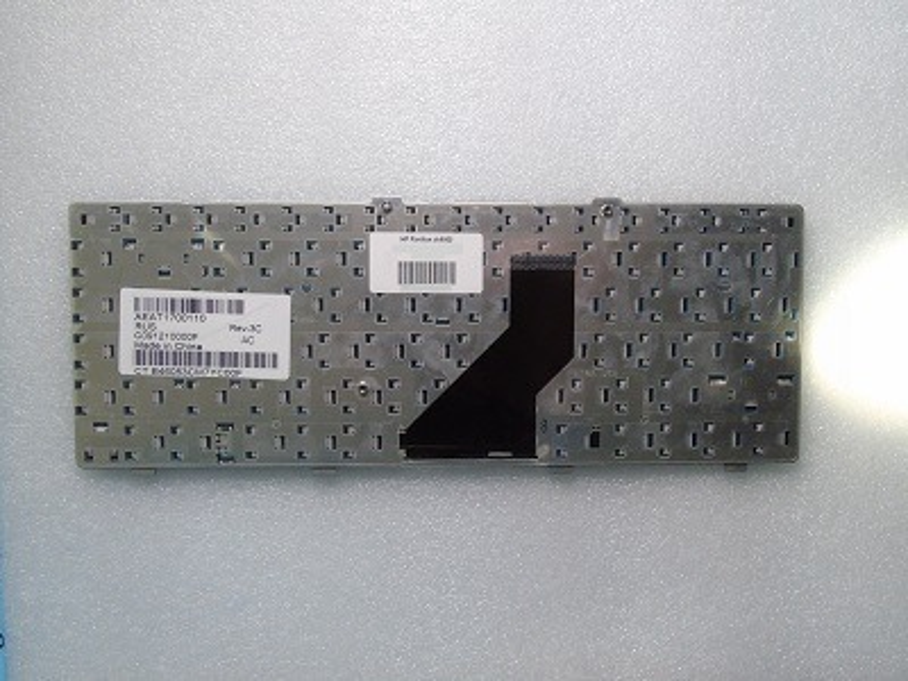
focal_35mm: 29
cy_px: 340
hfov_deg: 61.7
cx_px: 454
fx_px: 761
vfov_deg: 48.2
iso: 400
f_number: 6
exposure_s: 1/40
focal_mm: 5.2
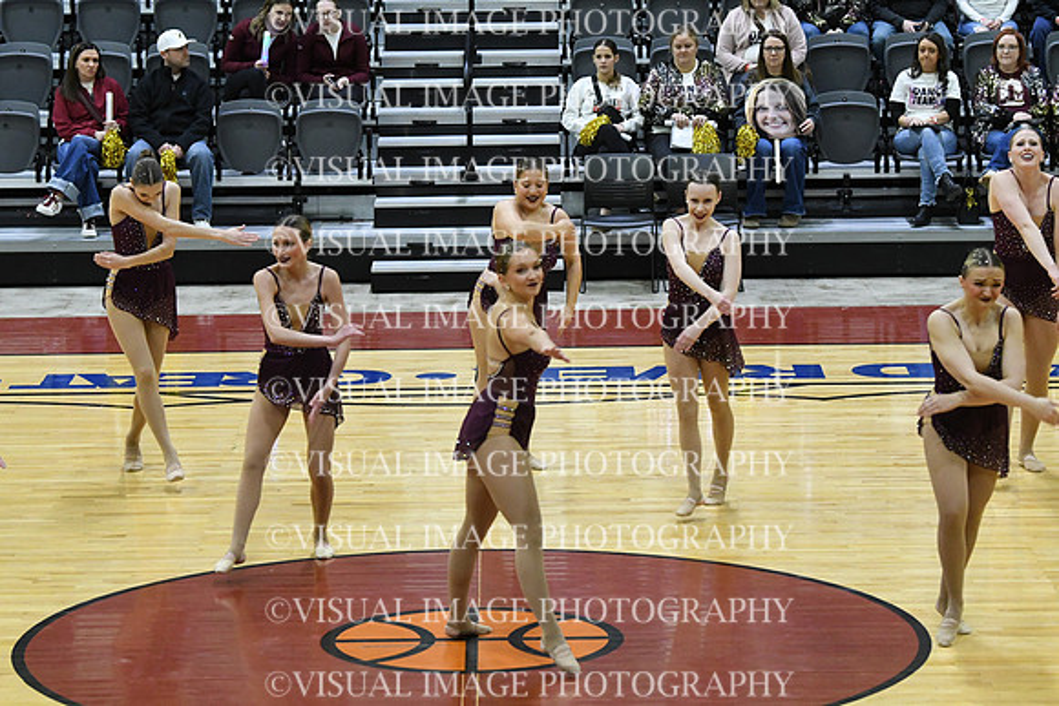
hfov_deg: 13.7
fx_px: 4413
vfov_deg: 9.2
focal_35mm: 150
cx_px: 530
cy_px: 353
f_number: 4
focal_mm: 100
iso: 5000
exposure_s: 1/400
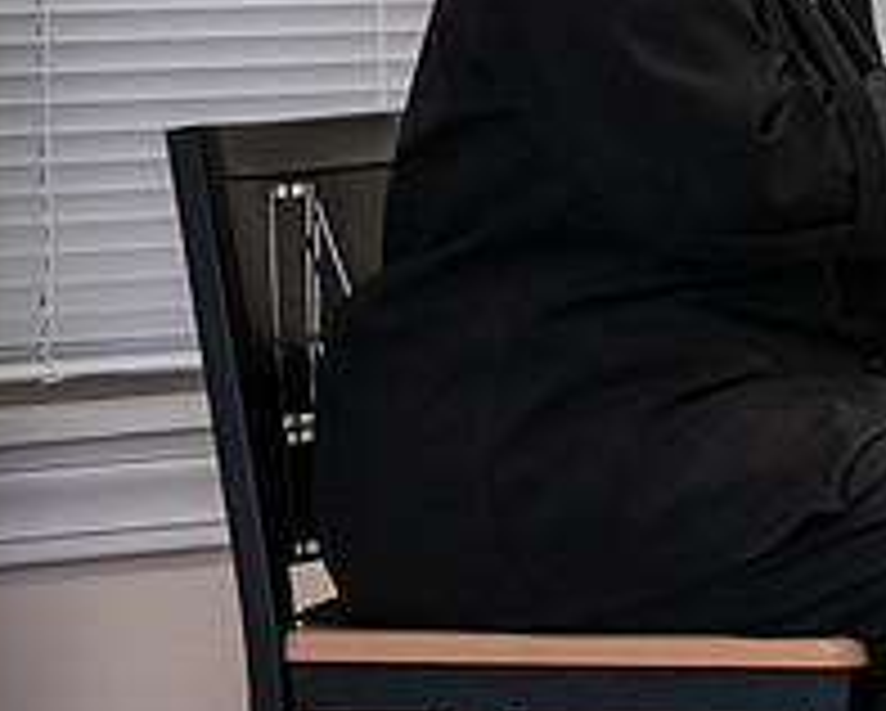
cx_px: 1115
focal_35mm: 456
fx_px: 11969
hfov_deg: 4.2
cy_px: 56
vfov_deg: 3.4
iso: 2500
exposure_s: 1/200
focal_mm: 165
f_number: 3.2
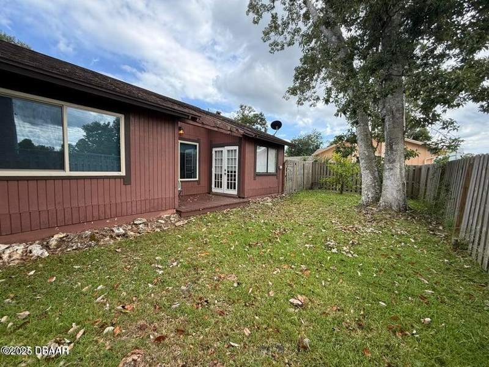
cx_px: 244
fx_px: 198
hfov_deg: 102.1
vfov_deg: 85.7
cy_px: 184
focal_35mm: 14
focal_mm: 2.22
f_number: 2.2
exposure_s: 1/349
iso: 64
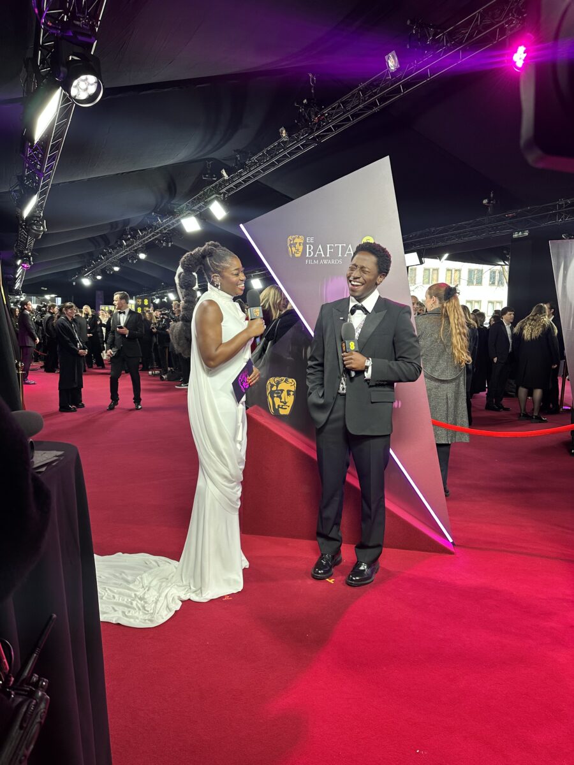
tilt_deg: -5.3
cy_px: 382
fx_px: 531
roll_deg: -0.6
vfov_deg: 71.6
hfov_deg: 56.8
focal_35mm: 24
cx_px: 287
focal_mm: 6.86
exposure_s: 1/75
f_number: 1.78
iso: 160
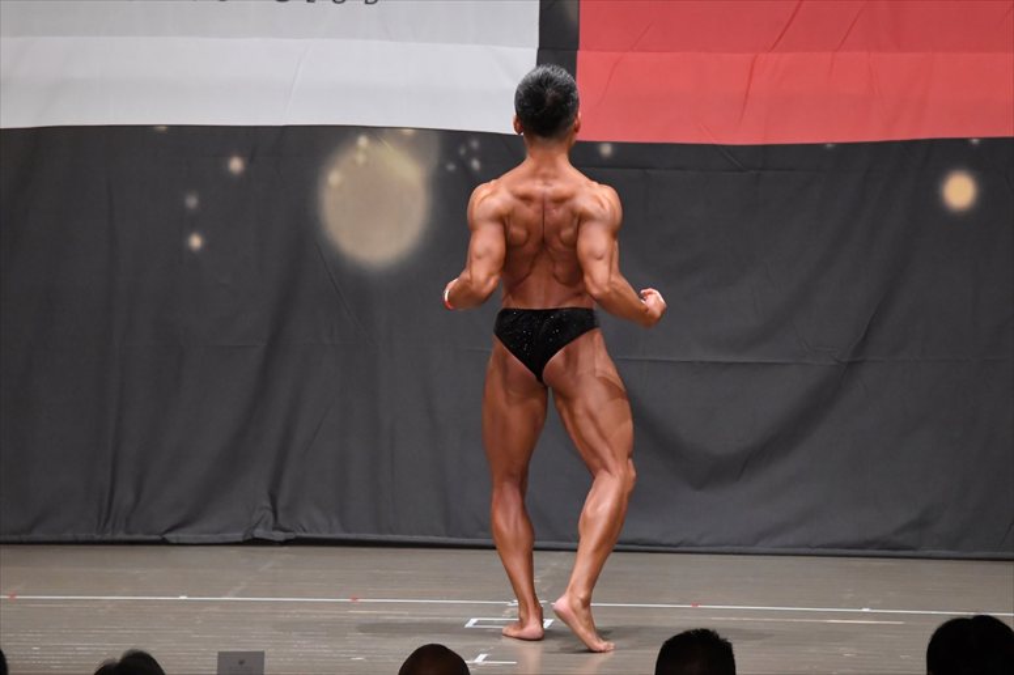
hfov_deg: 9.2
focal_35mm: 225
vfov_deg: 6.1
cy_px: 338
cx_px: 507
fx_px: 6334
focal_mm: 150
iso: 6400
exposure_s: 1/400
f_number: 5.6
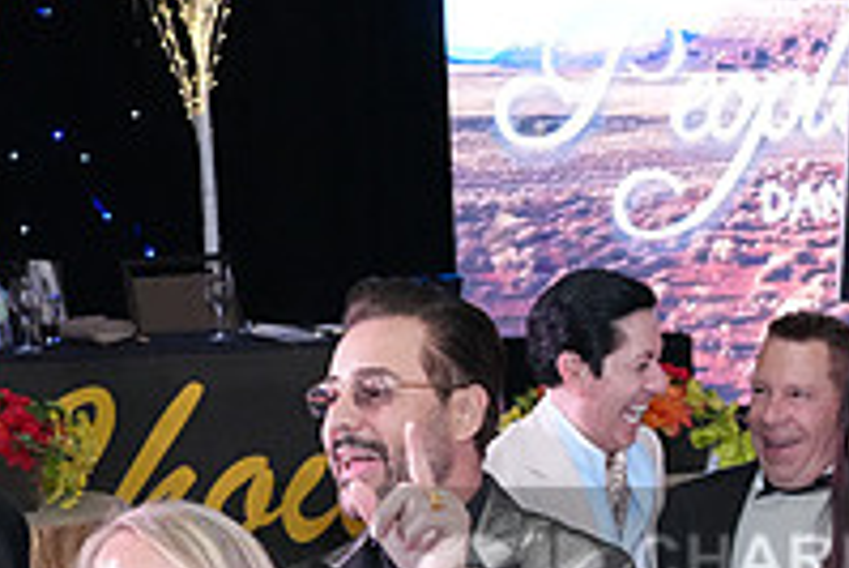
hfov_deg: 18.9
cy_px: 600
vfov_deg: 12.9
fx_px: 2478
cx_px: 840
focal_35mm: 105
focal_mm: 36
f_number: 7.1
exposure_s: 1/250
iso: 8000
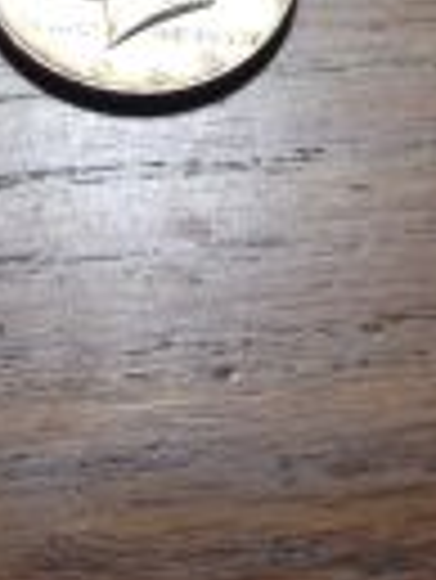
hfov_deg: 9.0
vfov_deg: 11.2
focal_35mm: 163
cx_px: -94
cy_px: -495
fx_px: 2733
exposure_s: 1/120
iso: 64
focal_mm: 4.28
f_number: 2.4
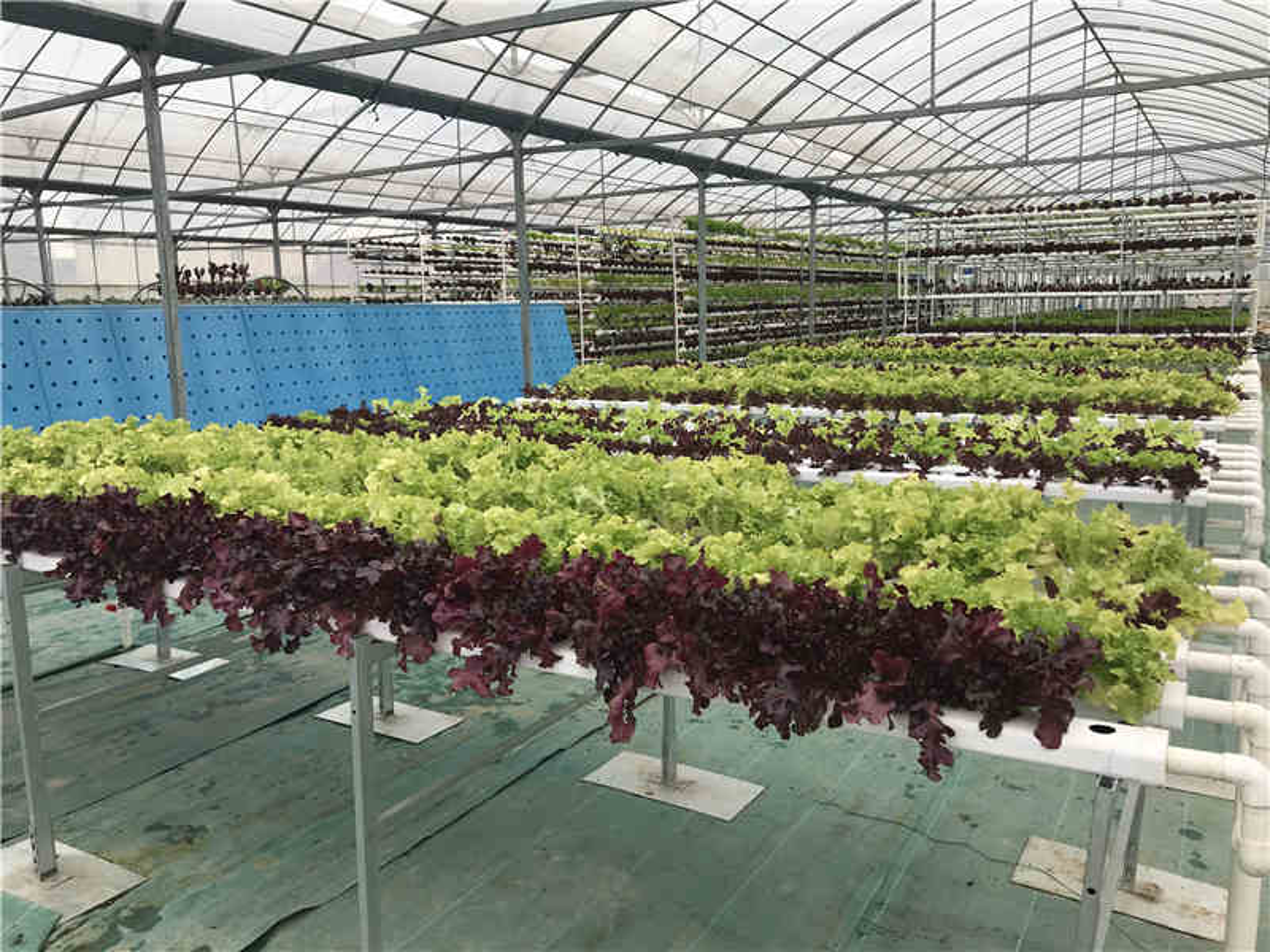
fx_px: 1027
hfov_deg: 63.4
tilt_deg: -6.9
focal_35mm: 28
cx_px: 635
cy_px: 476
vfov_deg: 49.7
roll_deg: -0.3
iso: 20
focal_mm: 3.99
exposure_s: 1/342
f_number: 1.8
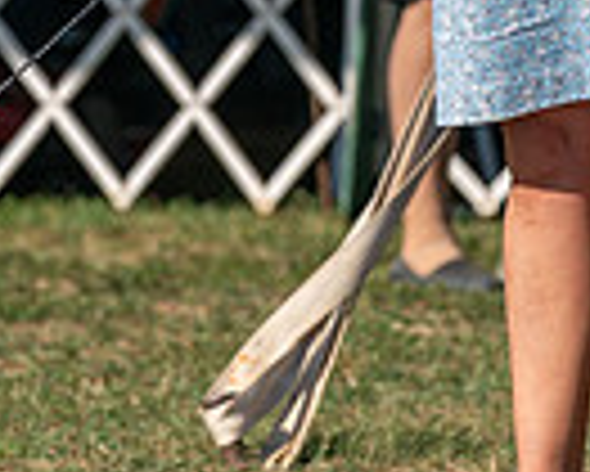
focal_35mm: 709
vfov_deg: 2.2
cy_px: -193
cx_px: -160
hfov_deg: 2.7
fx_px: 12390
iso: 100
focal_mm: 147
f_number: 4.5
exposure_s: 1/1250
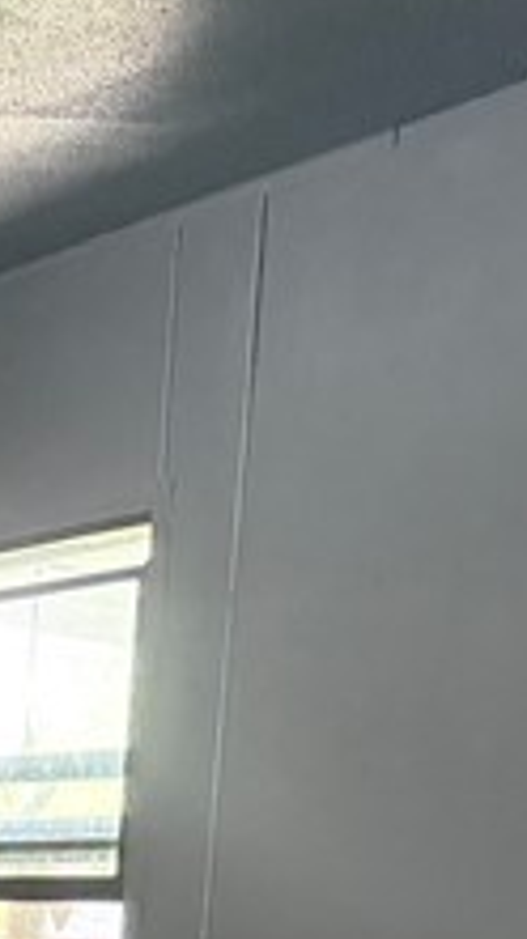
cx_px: -1067
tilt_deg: -8.0
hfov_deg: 8.4
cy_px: 1338
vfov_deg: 16.4
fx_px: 3012
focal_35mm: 121
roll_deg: +0.2
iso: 1000
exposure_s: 1/40
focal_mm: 6.76
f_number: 1.78
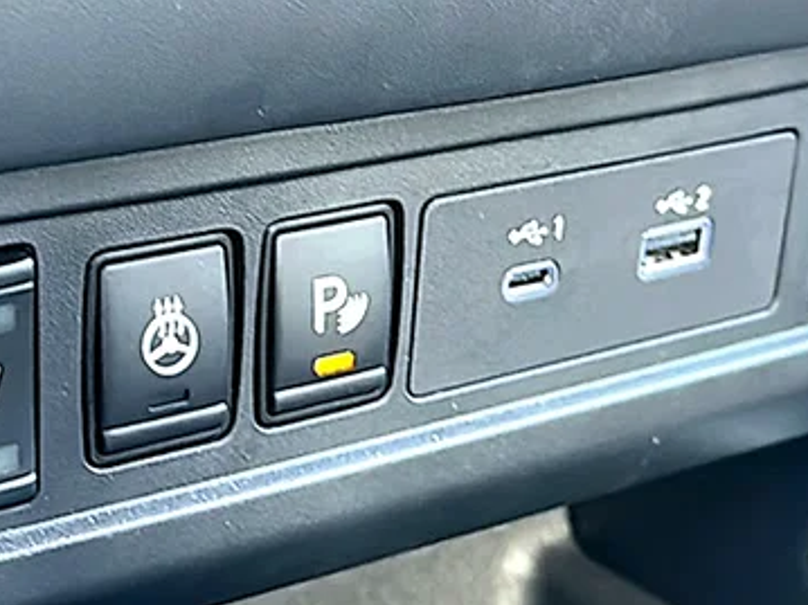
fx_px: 1820
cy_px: 336
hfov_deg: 25.0
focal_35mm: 78
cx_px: 351
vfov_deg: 18.9
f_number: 1.78
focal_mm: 6.86
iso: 500
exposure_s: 1/40
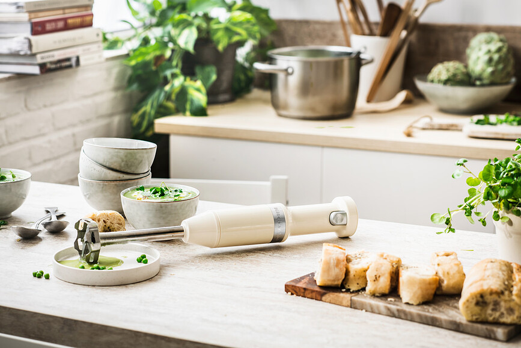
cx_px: 260
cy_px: 174
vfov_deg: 16.1
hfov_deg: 23.9
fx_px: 1230
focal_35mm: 85
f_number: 5.6
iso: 125
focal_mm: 85
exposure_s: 1/30
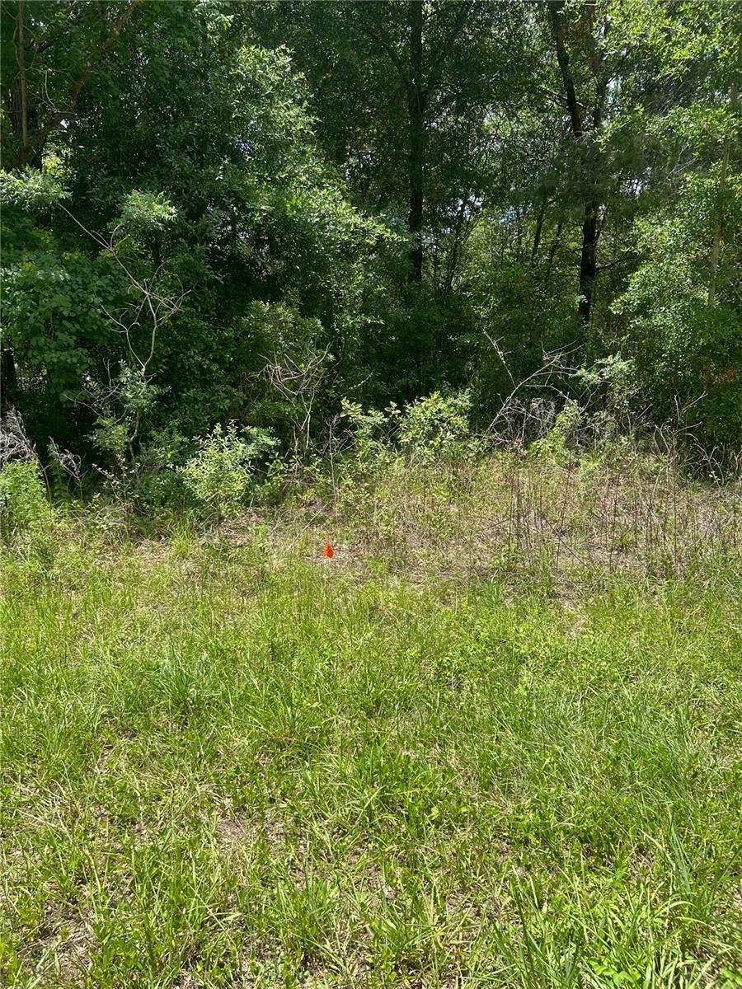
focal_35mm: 26
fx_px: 743
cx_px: 371
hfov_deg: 53.1
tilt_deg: -12.9
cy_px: 494
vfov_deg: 67.3
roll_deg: +0.8
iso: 50
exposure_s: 1/1431
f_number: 1.5
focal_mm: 5.7
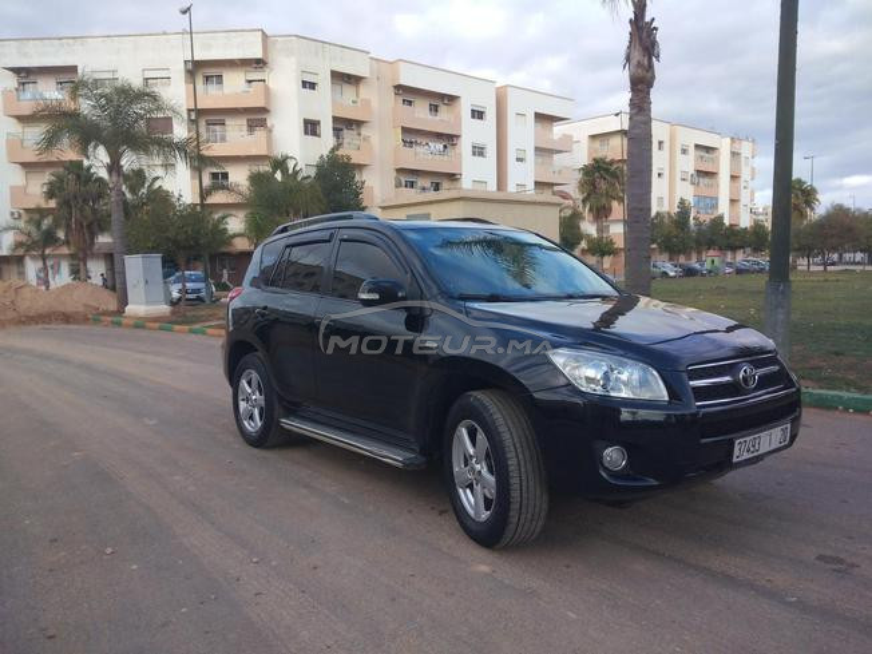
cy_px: 327
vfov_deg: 53.1
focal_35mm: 26
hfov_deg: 67.3
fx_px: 655
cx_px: 436
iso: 100
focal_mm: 3.6
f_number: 1.8
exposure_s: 1/436
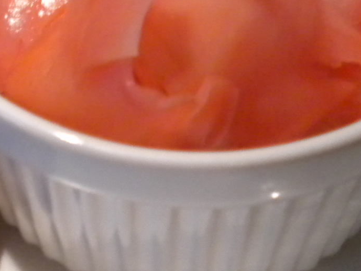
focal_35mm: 104
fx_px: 1085
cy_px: -41
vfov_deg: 13.9
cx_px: -10
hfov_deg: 18.4
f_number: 3.1
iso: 400
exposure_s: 1/15.1
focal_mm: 6.3
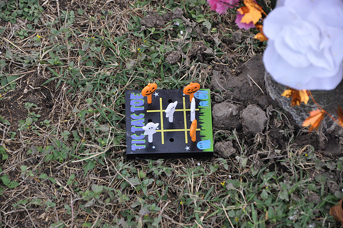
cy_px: 114
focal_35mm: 158
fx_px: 1499
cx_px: 172
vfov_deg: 8.7
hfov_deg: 13.1
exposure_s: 1/125
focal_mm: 105
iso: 280
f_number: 5.6
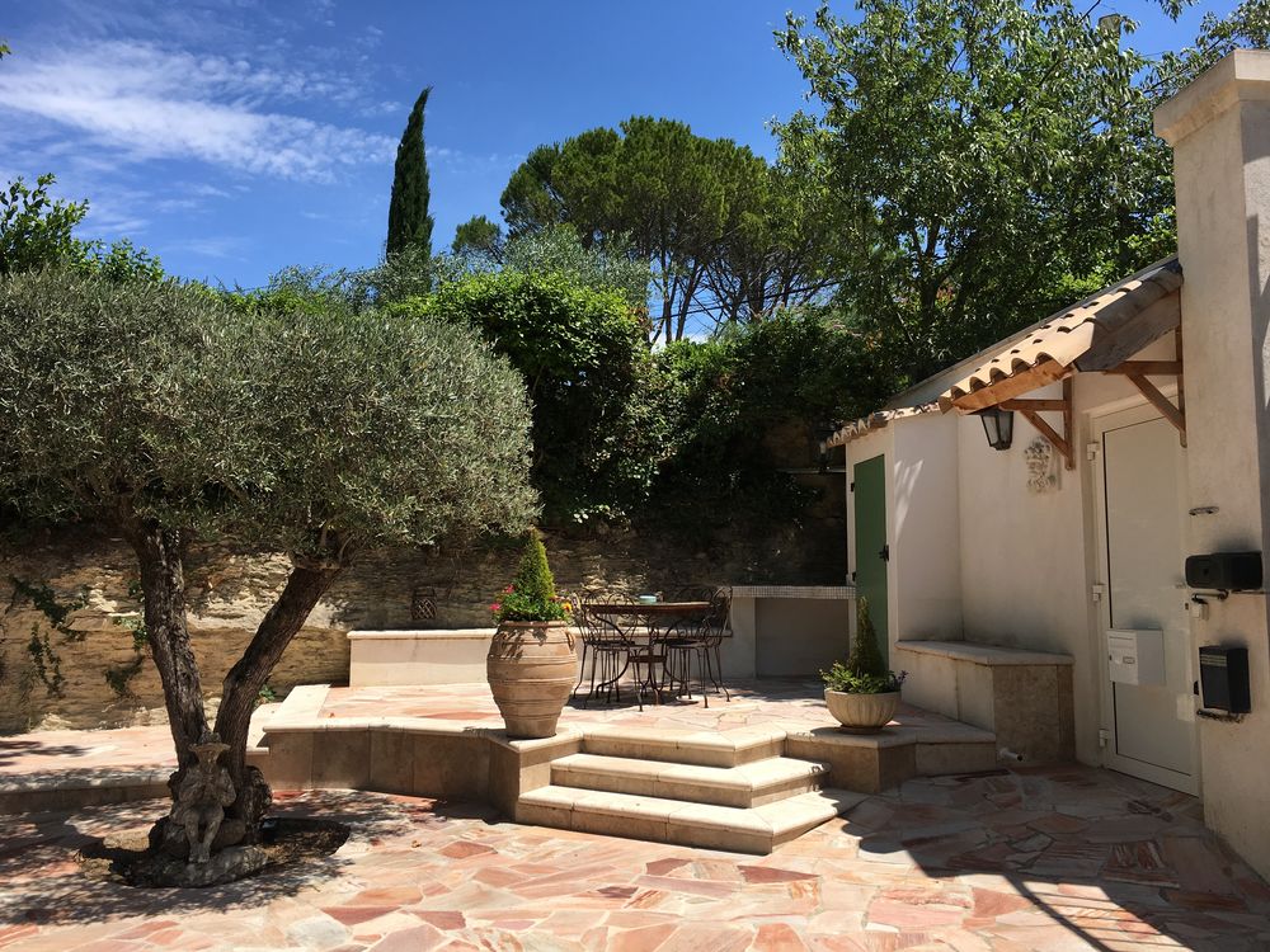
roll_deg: -0.7
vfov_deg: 48.2
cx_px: 635
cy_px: 476
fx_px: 1064
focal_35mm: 29
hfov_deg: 61.7
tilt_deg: +5.8
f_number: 2.2
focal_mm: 4.15
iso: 25
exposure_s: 1/1570
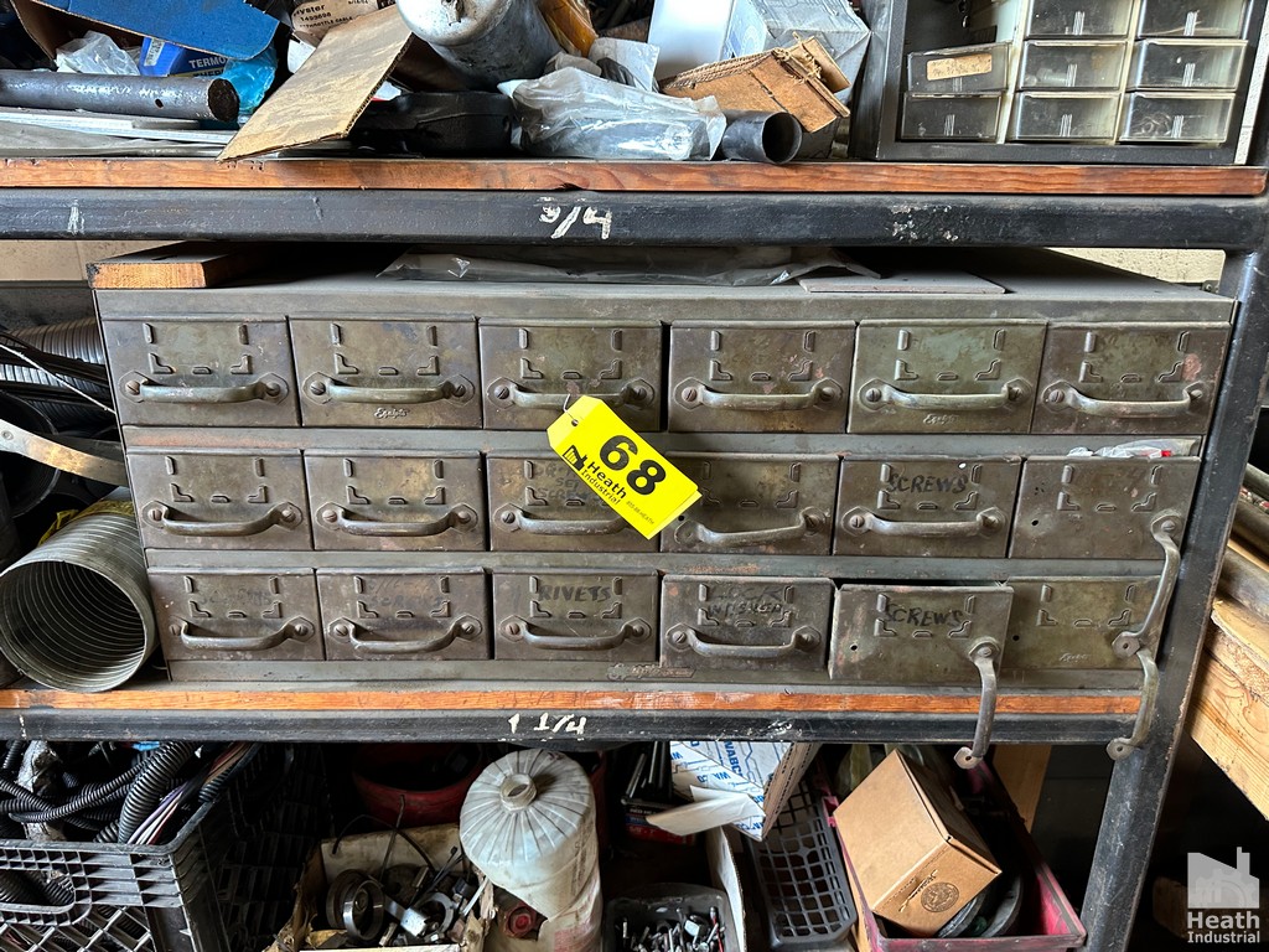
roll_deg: -1.6
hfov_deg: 71.6
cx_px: 634
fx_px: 880
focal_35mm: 24
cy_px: 476
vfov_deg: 56.8
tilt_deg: -19.2
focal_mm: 6.86
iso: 320
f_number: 1.78
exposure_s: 1/60
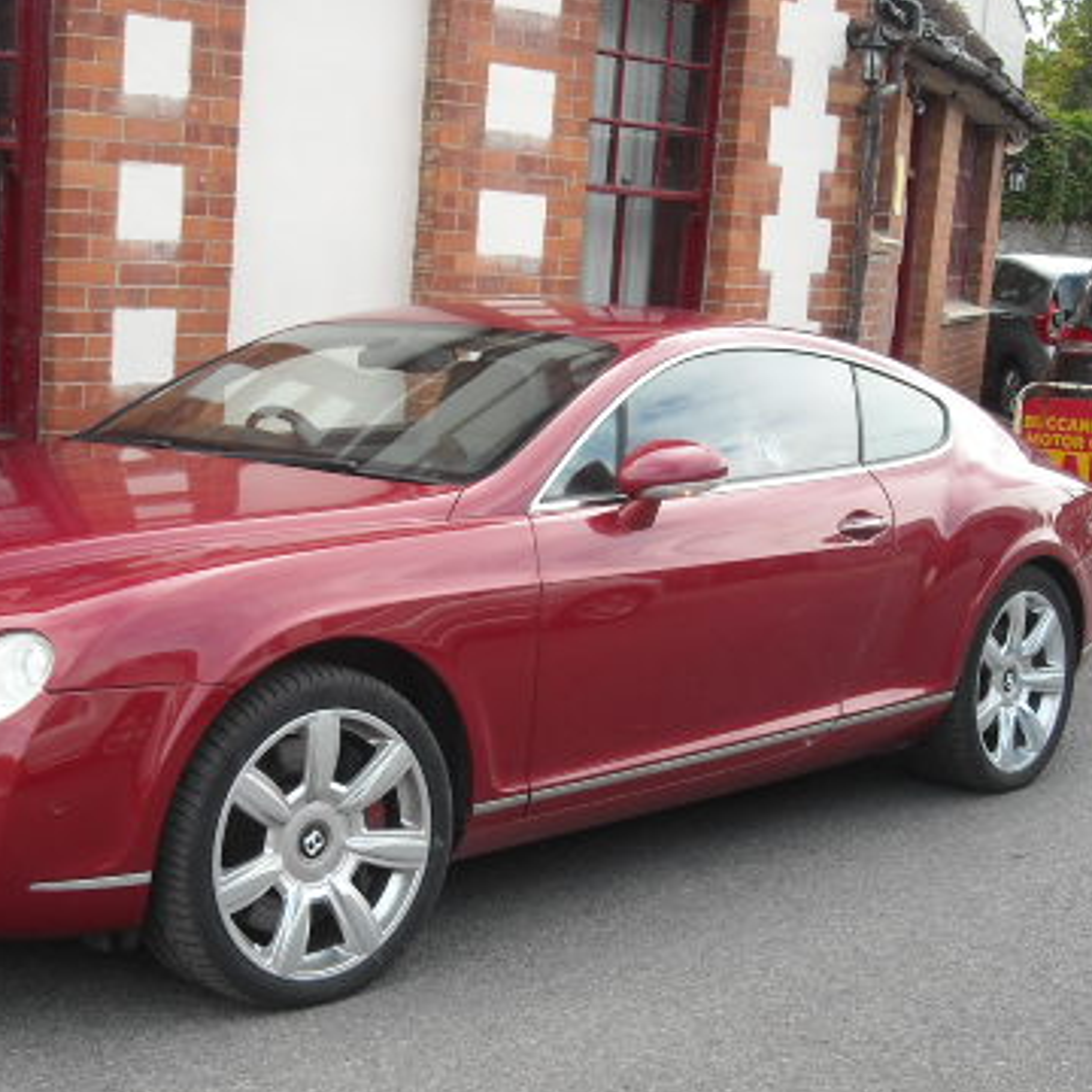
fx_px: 1963
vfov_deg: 31.0
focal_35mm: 55
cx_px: 370
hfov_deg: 30.9
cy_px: 628
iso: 64
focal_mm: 5.7
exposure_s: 1/201
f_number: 2.8
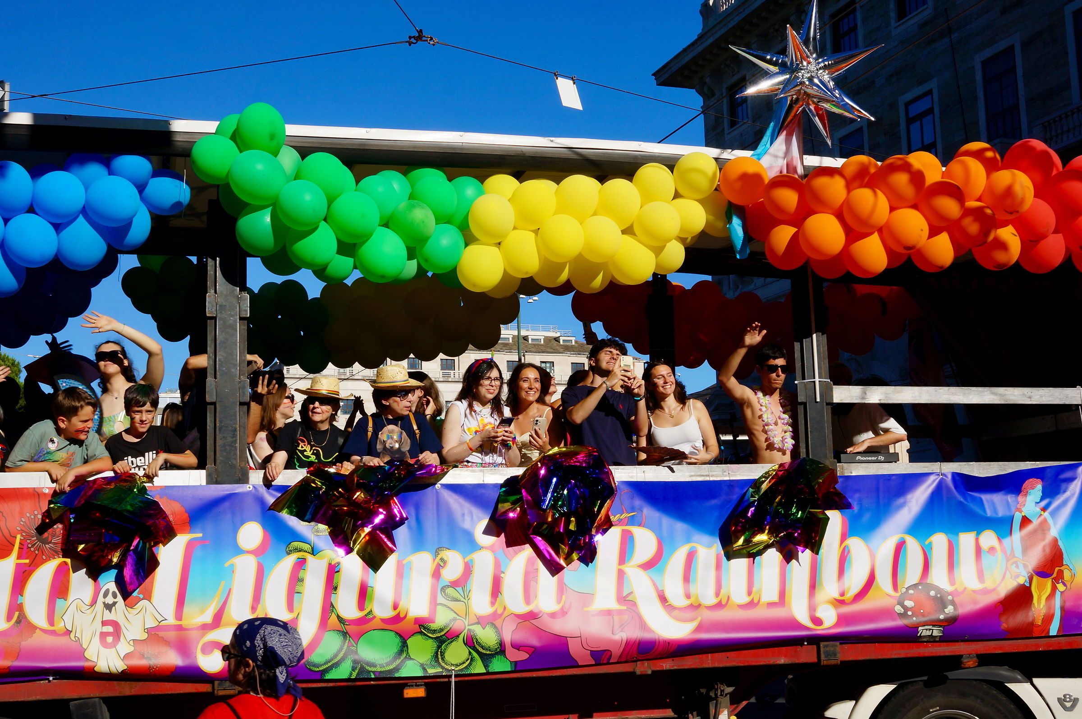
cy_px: 360
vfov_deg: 29.8
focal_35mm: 45
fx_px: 1351
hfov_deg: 43.7
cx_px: 541
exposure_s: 1/160
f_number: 16
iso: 100
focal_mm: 30
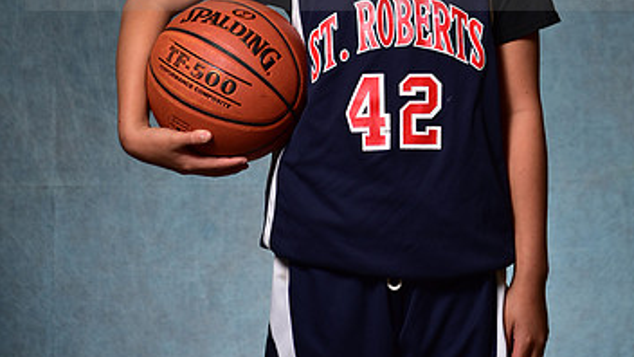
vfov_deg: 9.9
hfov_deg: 17.7
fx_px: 2034
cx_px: 347
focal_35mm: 121
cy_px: -47
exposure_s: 1/200
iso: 100
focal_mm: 70
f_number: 5
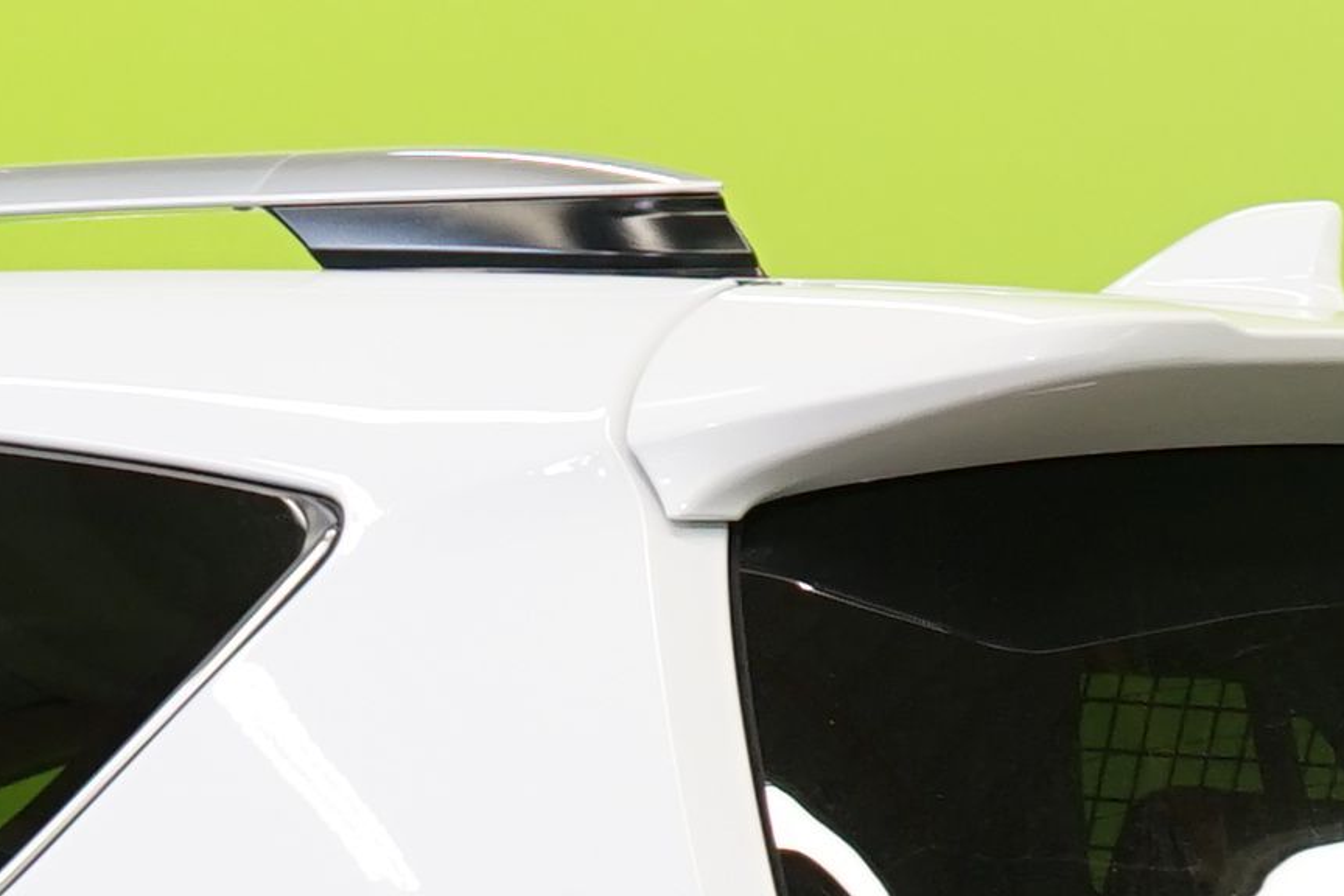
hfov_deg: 8.0
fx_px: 9594
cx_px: -73
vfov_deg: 5.3
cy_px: 1630
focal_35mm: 257
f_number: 5.6
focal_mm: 37
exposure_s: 1/30
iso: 400
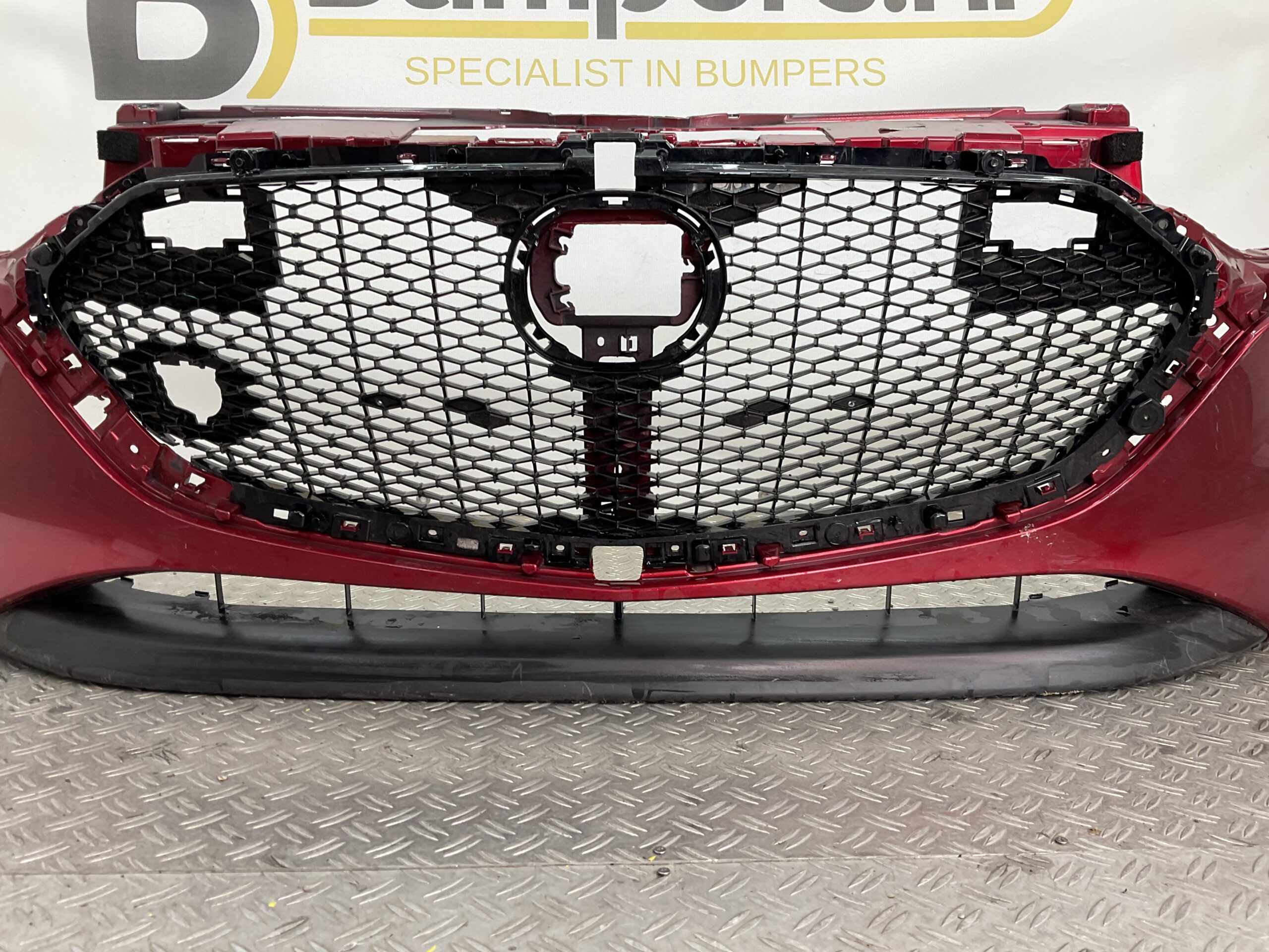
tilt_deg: -6.6
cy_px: 476
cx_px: 634
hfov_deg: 61.7
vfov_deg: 48.2
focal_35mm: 29
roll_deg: -1.6
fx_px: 1063
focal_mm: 3
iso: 32
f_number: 1.8
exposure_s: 1/120
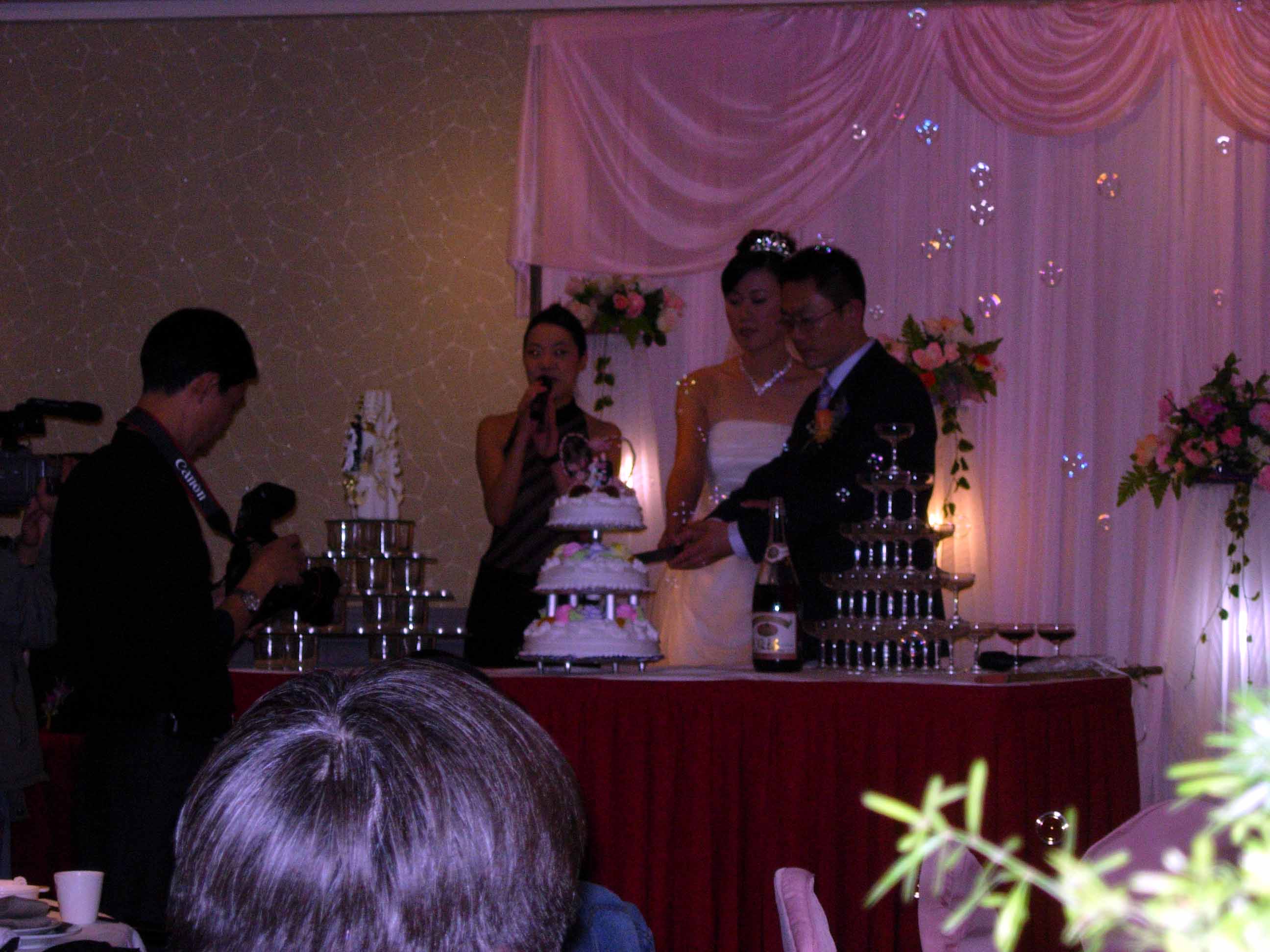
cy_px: 476
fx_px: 4146
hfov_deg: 17.4
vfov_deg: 13.1
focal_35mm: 113
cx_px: 635
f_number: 4.9
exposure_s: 1/161
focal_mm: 23.4
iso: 200
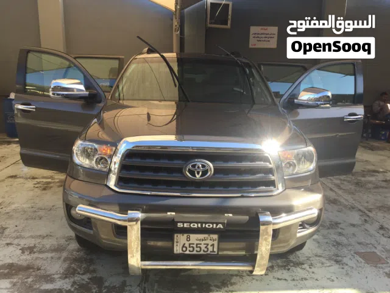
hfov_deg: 61.7
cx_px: 195
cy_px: 146
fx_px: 327
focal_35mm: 29
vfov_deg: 48.2
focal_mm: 4.15
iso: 32
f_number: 2.2
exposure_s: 1/304
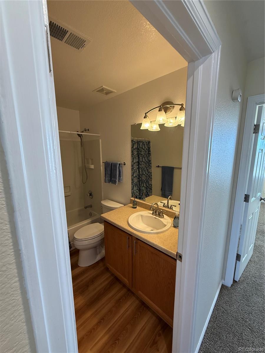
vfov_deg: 102.1
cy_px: 176
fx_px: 143
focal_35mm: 14
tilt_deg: -9.2
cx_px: 132
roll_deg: +0.2
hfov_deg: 85.7
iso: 250
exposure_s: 1/122
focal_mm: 2.22
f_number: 2.2
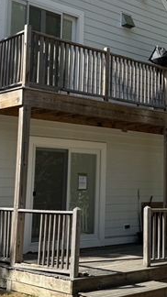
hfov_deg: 19.0
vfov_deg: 33.7
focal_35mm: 62
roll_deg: -0.8
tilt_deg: +8.6
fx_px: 489
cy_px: 114
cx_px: 156
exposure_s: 1/2252
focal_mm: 6.76
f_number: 1.78
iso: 80
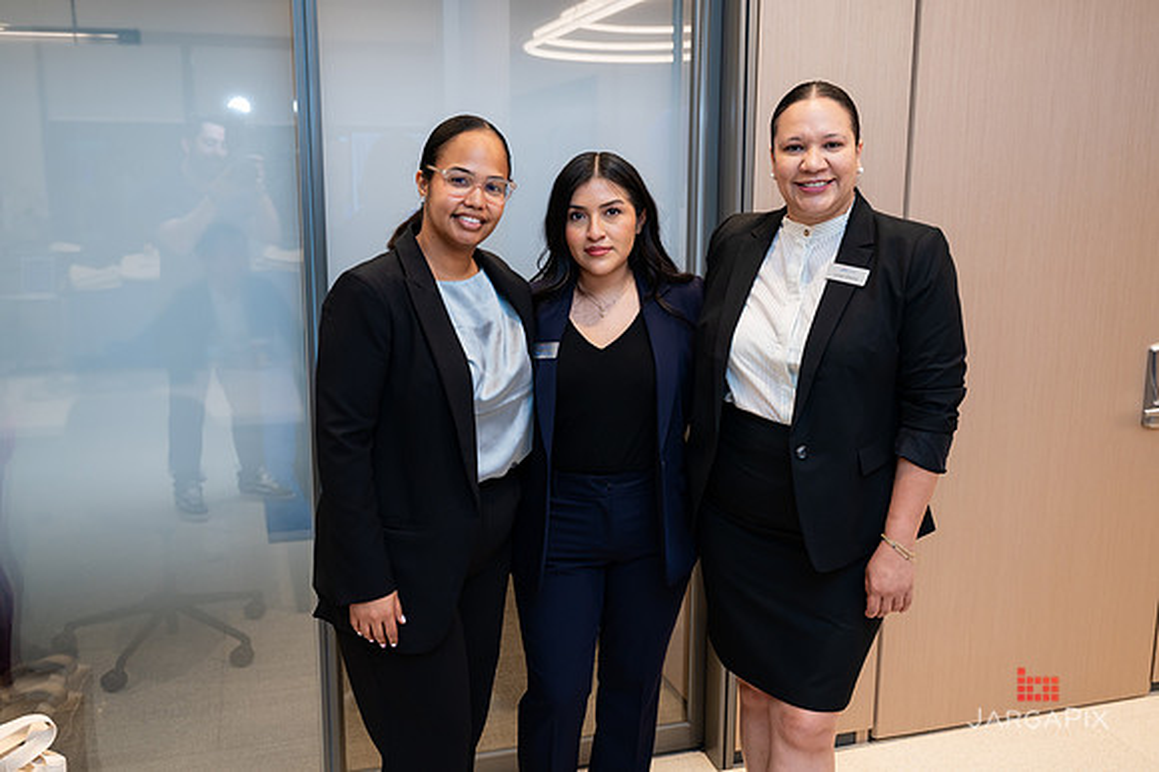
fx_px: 1096
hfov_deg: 55.7
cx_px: 583
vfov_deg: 38.8
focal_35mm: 34
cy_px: 380
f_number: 4
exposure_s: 1/160
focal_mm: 33.5
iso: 400
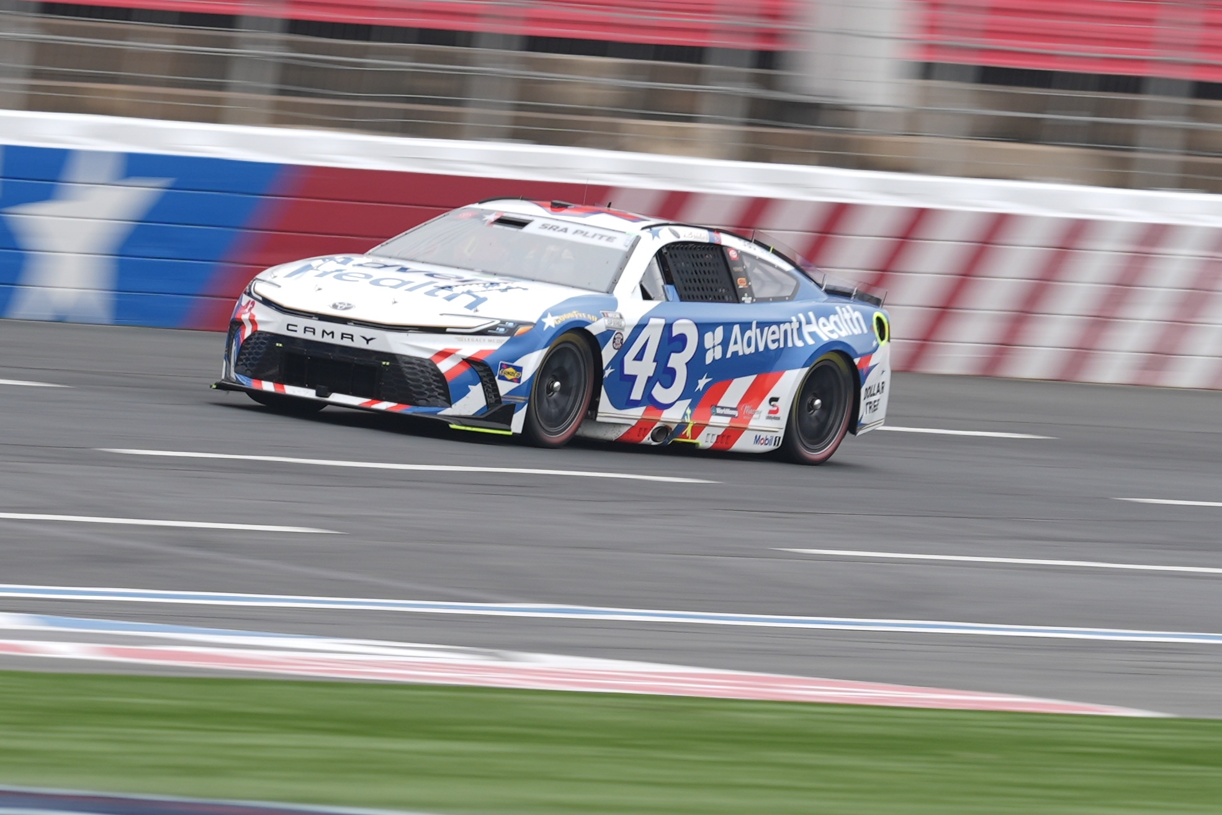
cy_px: 408
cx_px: 611
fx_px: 10183
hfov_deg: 6.9
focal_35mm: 300
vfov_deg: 4.6
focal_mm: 300
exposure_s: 1/160
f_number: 5
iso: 125
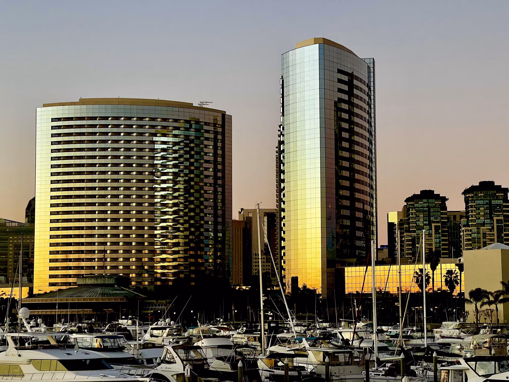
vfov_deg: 19.1
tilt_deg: +6.5
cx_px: 254
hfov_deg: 25.3
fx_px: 1132
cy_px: 191
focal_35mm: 77
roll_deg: +0.1
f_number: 2.8
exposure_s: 1/121
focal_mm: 9
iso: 200
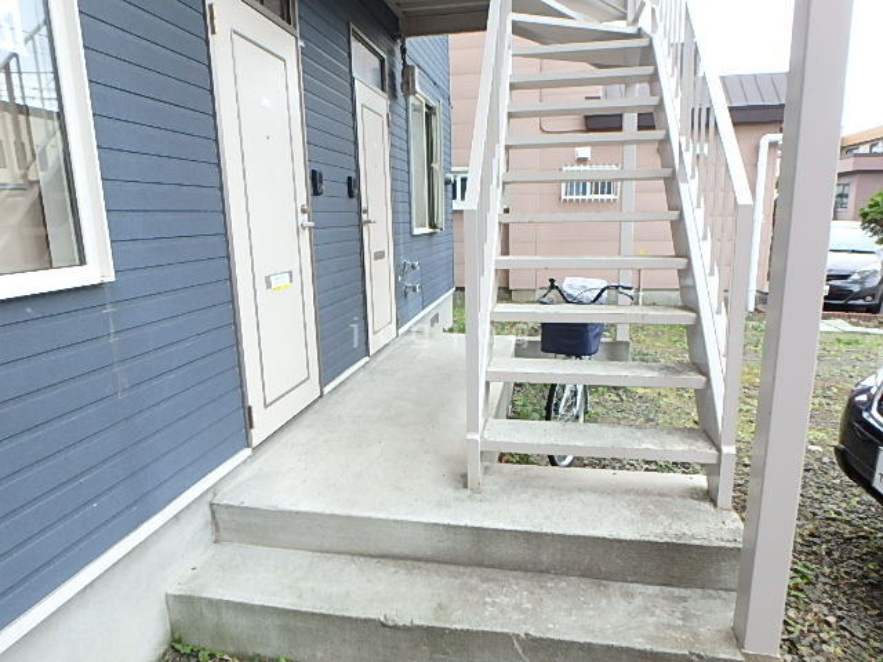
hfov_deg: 79.0
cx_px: 442
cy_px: 331
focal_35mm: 21
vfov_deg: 63.4
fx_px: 536
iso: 125
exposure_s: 1/160
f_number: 3.5
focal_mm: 3.7
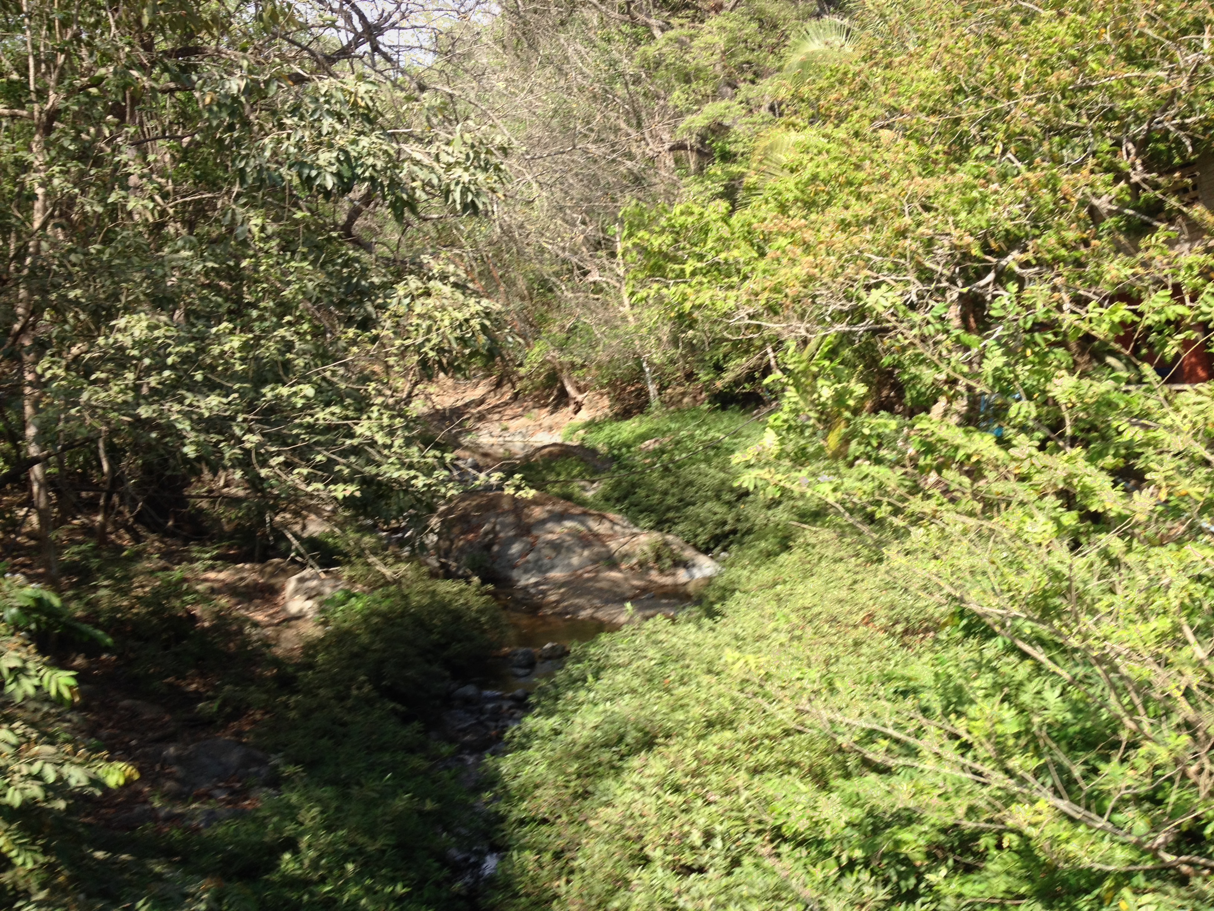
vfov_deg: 40.7
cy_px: 456
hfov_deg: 52.6
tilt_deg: -3.9
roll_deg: +1.5
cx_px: 607
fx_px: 1227
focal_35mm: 35
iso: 50
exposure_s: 1/563
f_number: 2.4
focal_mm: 4.28
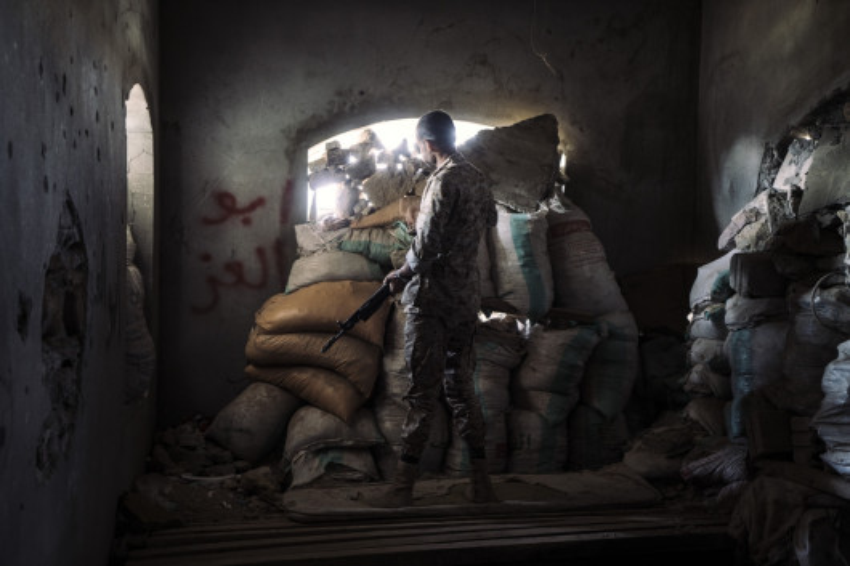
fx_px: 1086
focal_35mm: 46
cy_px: 283
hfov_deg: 42.8
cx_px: 425
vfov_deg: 29.2
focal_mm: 46
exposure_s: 1/40
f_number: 4
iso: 1600
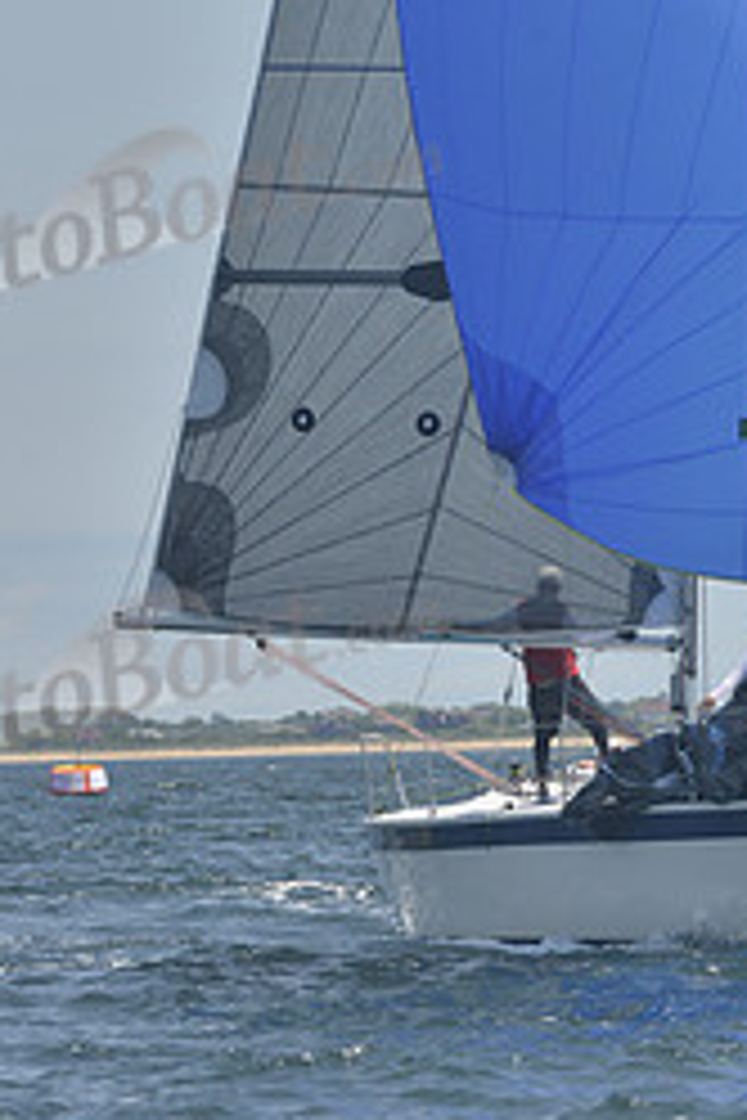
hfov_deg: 2.9
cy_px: -72
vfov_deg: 4.4
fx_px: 14503
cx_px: 677
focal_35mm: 466
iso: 280
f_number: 10
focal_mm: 200
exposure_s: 1/800
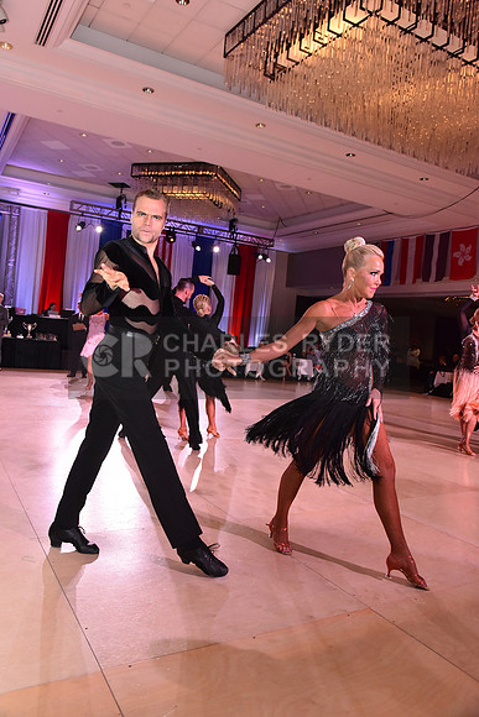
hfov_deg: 43.6
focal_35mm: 30
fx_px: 598
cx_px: 240
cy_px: 358
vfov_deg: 61.9
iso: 2500
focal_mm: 30
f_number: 6.3
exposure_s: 1/320
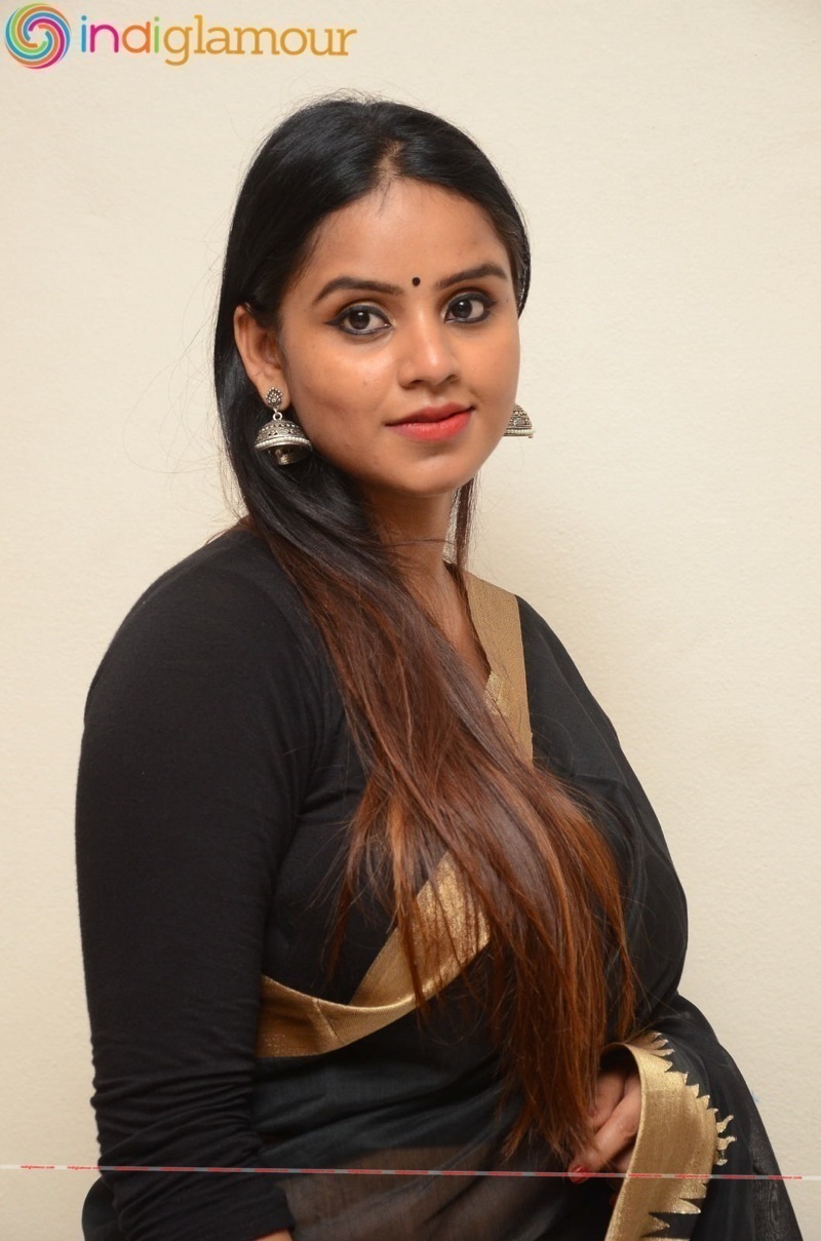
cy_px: 620
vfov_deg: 19.5
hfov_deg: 13.0
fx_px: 3610
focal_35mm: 105
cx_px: 410
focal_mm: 70
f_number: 6.3
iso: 1250
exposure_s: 1/125
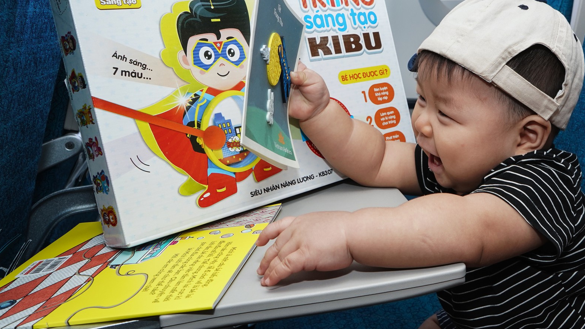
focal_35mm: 32
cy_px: 183
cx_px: 357
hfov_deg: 60.4
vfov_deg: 36.6
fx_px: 496
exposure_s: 1/60
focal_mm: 24
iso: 800
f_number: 8
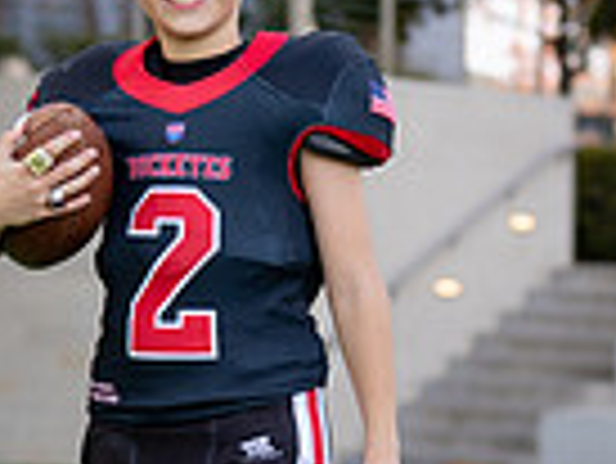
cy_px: 446
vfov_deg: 5.0
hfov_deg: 6.6
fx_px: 5325
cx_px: 206
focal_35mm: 299
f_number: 2.8
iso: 100
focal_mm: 70
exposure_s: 1/400
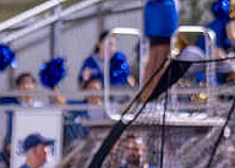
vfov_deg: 0.9
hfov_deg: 1.2
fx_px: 10989
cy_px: 300
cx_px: 229
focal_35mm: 1647
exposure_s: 1/1000
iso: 2500
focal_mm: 135
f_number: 1.8
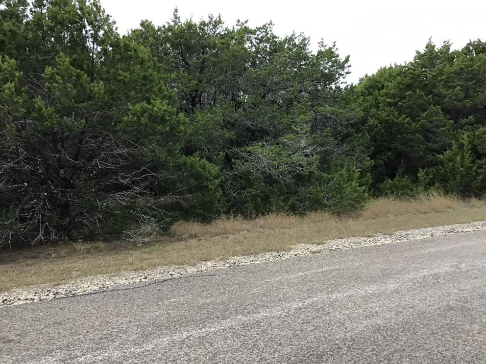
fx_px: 449
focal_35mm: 32
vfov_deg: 44.2
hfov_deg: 56.8
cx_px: 248
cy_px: 183
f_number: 2.4
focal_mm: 3.3
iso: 40
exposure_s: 1/30
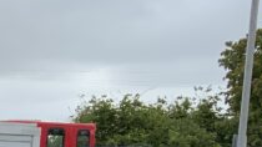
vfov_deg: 7.6
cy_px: 288
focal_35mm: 154
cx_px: -319
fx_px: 1070
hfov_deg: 11.9
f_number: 1.8
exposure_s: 1/574
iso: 16
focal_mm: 3
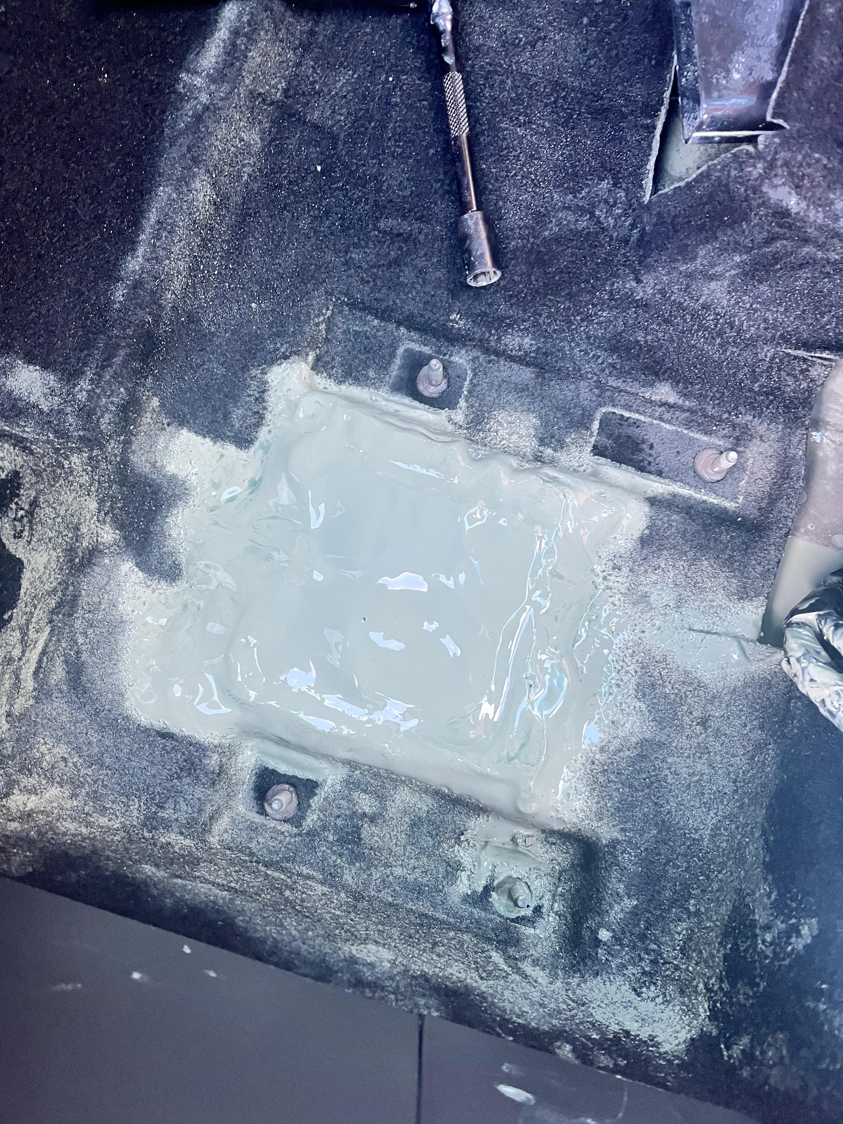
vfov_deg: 67.3
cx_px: 422
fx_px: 844
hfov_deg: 53.1
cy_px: 562
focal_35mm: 26
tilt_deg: -84.4
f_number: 1.6
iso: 200
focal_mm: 5.1
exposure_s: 1/60
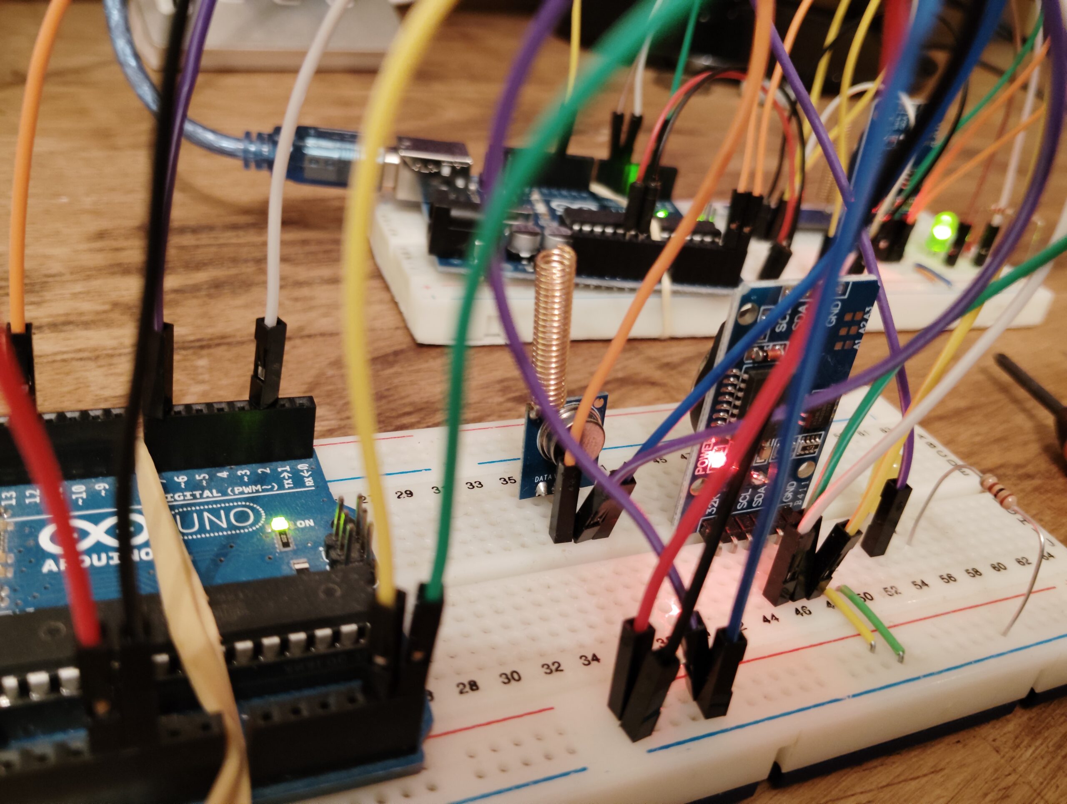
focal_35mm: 29
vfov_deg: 48.3
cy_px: 402
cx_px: 534
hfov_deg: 61.6
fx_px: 895
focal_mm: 4.25
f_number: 1.8
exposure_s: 1/33.3
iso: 546
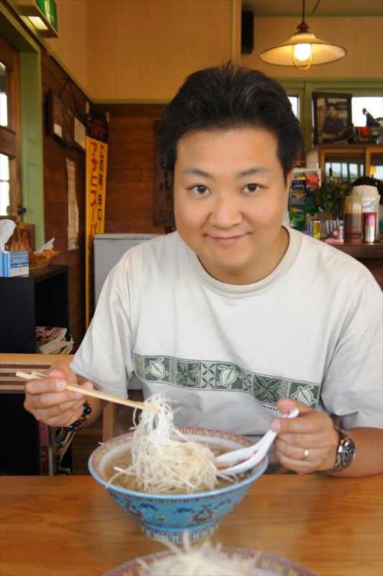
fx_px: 575
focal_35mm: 36
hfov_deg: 36.8
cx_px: 192
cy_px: 288
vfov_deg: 53.2
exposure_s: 1/160
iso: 500
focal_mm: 24
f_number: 4
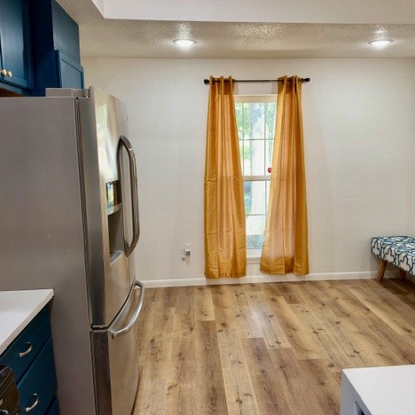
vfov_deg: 55.6
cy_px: 208
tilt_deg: -8.2
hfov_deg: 55.5
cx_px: 229
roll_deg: +0.7
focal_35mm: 29
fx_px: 393
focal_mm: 6.93
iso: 125
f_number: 1.8
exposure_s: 1/120
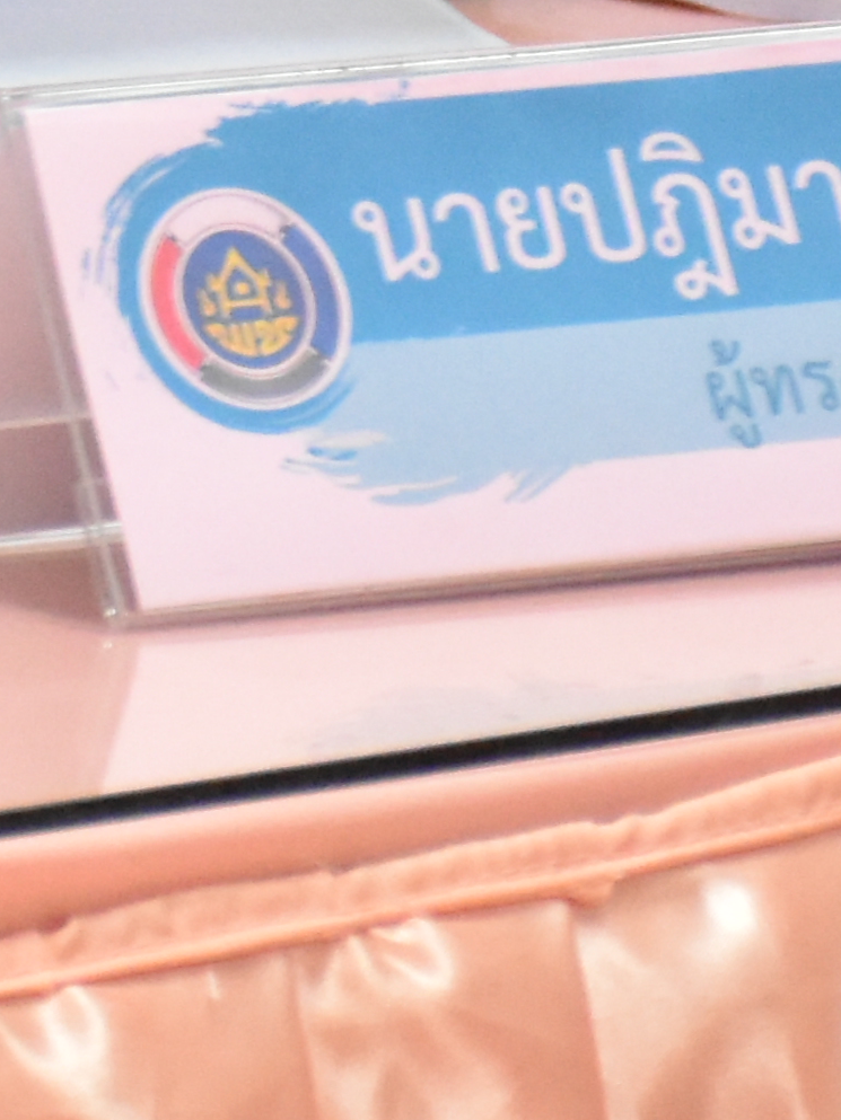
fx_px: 19756
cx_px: -437
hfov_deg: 2.4
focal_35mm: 610
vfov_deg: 3.2
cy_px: -965
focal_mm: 70
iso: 3200
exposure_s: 1/125
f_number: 5
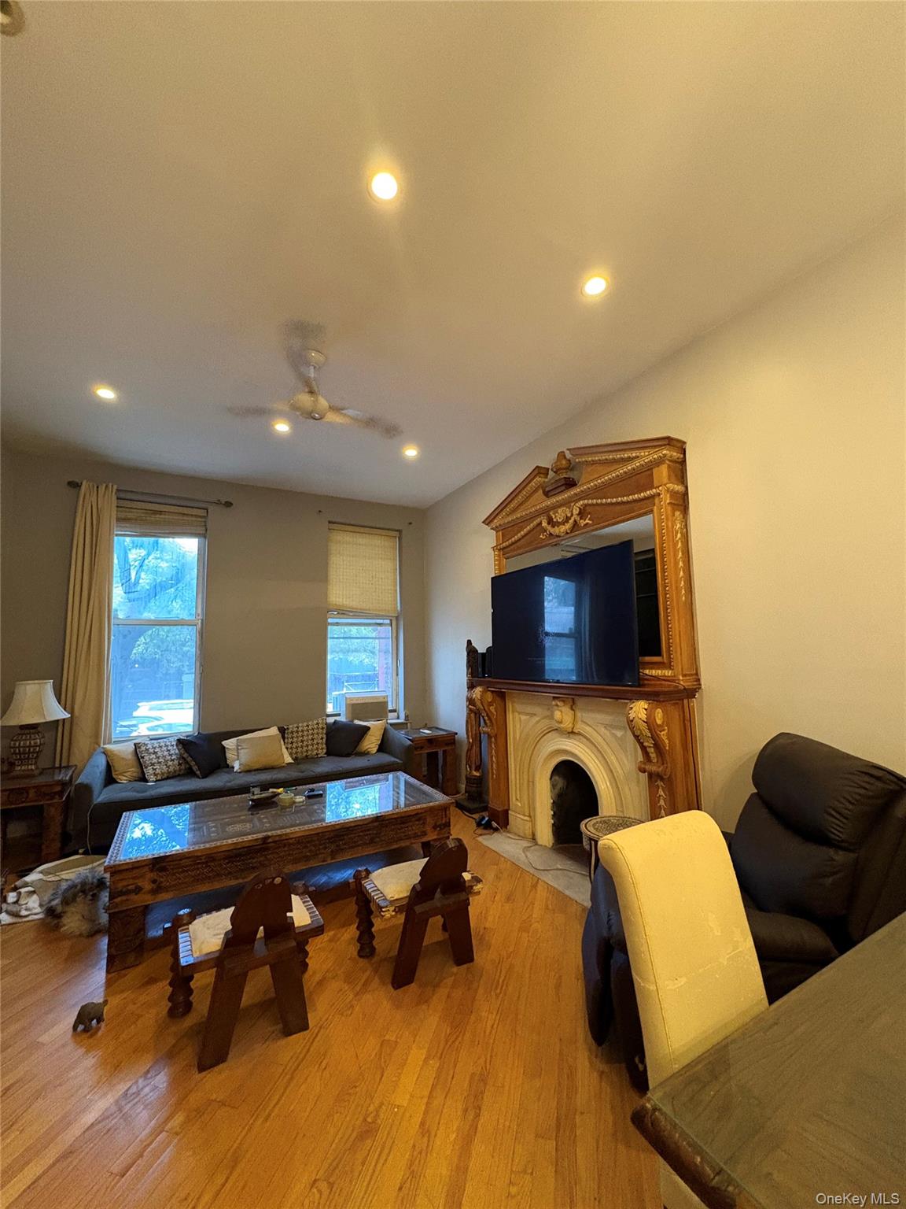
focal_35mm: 14
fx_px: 489
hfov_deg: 85.7
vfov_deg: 102.1
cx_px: 453
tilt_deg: +8.4
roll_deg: -0.2
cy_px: 604
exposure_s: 1/60
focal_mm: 2.22
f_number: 2.2
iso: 640
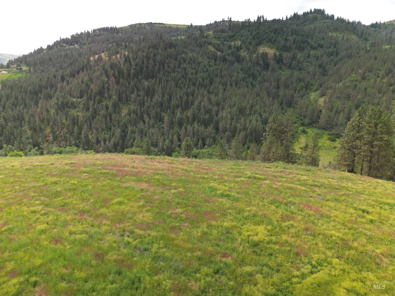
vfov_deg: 56.8
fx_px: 274
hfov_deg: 71.6
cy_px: 148
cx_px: 198
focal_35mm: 24
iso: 100
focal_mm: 6.72
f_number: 1.7
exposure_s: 1/100
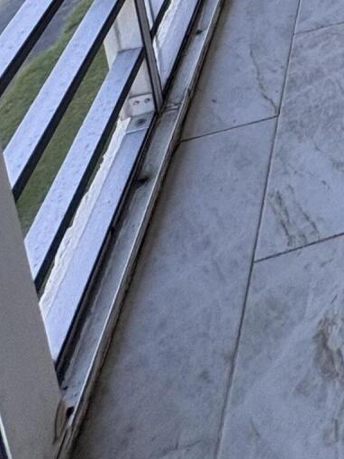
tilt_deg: -9.8
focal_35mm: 55
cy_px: -377
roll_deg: +3.1
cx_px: 619
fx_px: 728
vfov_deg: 21.6
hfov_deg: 19.7
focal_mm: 2.22
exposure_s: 1/104
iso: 32
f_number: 2.2
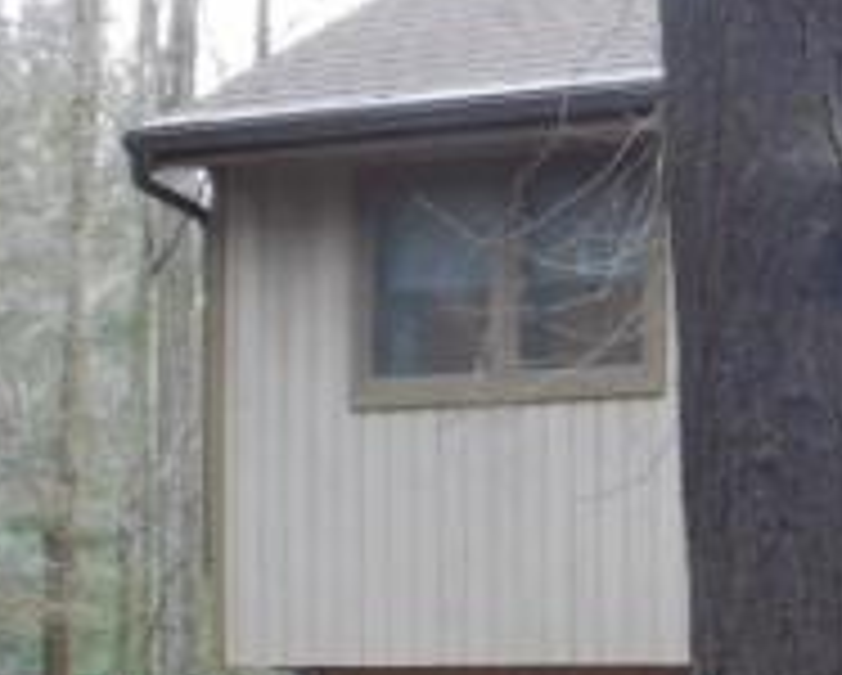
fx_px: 3991
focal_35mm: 160
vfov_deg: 9.6
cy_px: 670
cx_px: 1585
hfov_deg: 11.1
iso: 125
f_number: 3.2
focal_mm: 5.3
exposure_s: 1/30
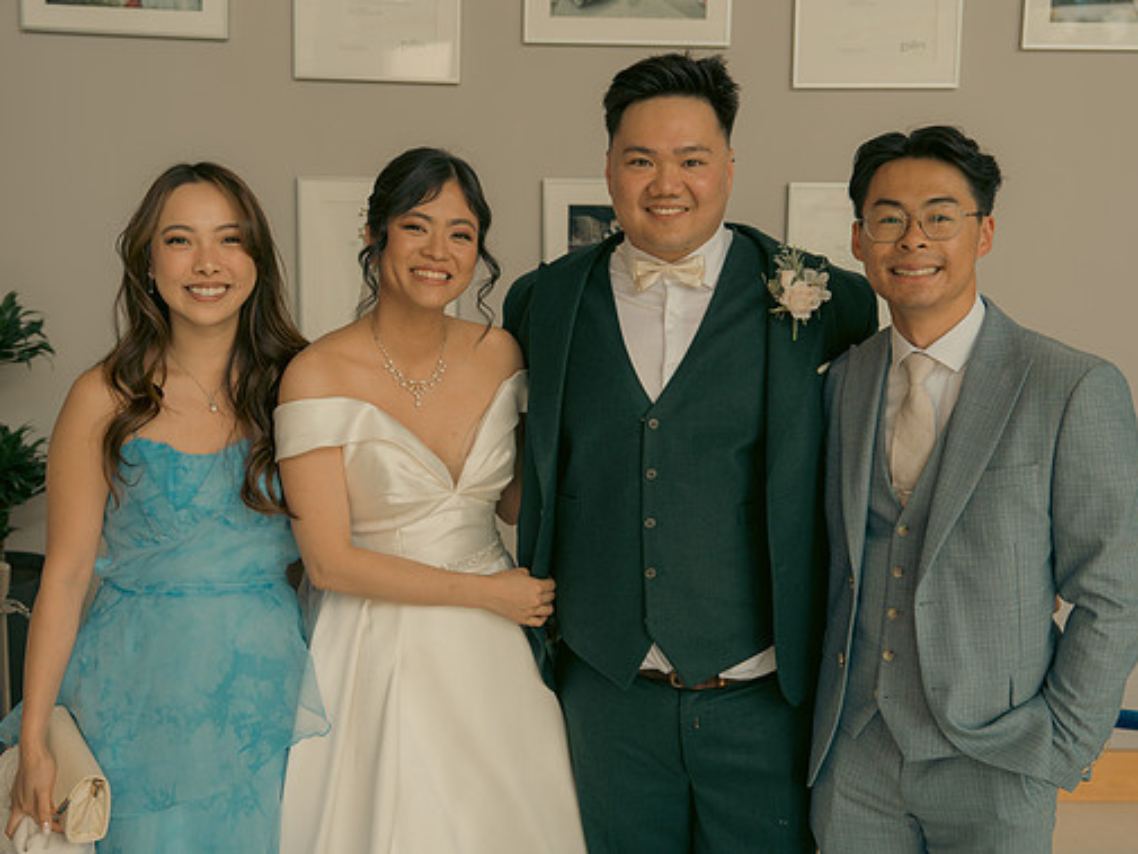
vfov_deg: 34.4
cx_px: 577
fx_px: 1381
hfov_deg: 44.8
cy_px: 420
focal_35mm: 42
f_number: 3.5
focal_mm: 38
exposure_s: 1/160
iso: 125
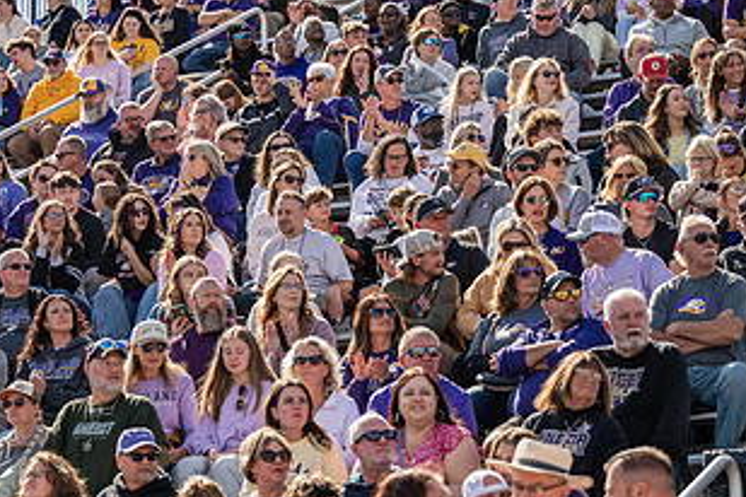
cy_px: 255
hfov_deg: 13.2
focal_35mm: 156
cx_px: 270
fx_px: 3232
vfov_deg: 8.8
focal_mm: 83
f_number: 3.2
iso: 64
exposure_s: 1/500
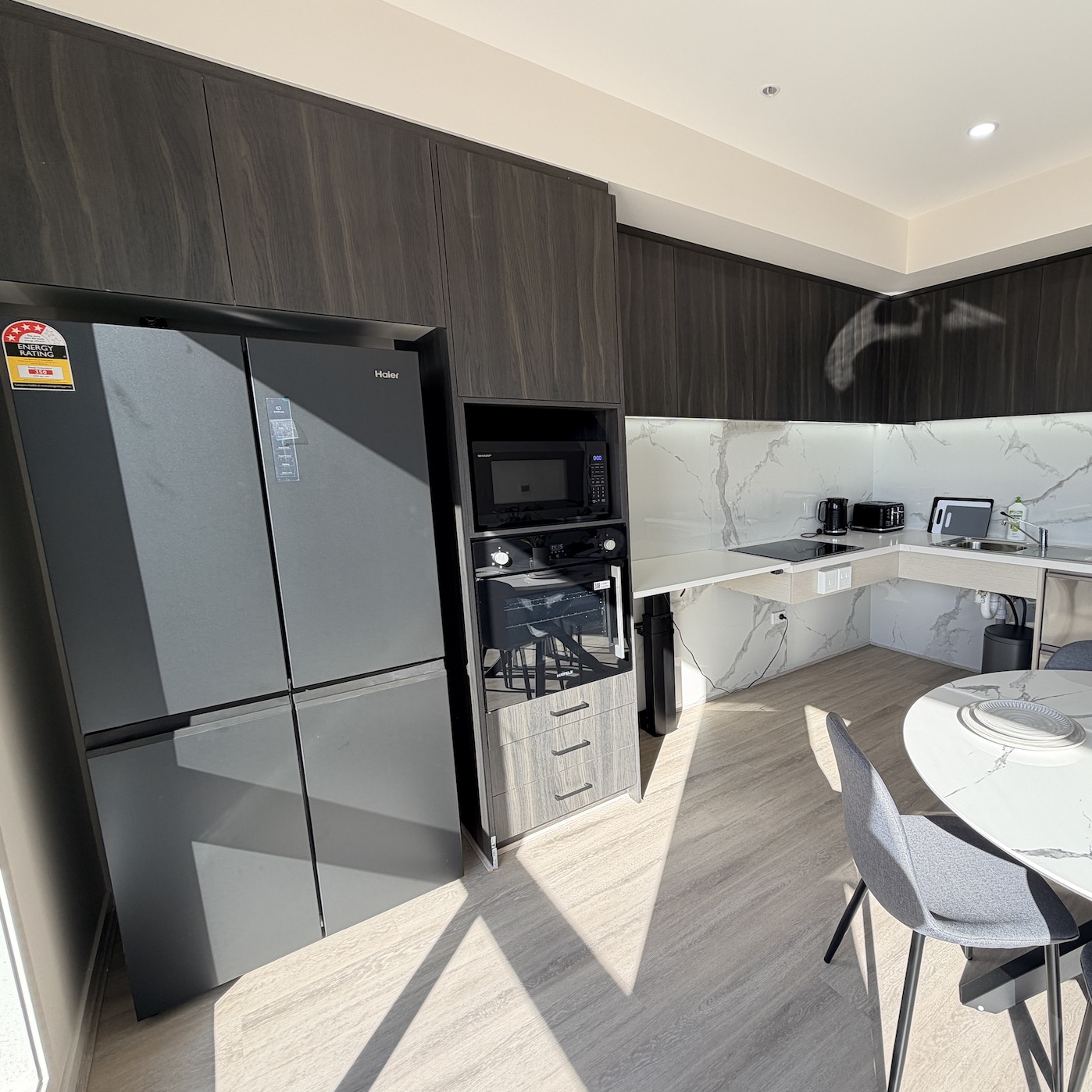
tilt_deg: -9.4
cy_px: 550
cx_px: 705
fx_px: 607
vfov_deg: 84.0
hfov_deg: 81.8
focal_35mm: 17
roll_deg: +1.1
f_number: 2.2
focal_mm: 2.22
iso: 16
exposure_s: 1/100
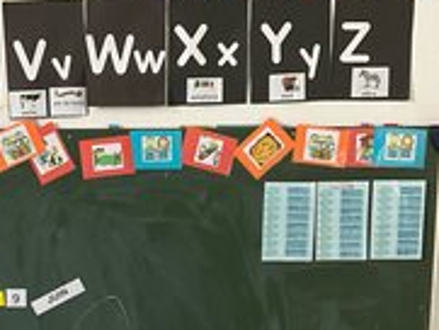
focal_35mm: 64
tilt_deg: -9.2
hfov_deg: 29.3
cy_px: 291
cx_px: 68
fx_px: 812
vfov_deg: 22.5
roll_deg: -0.2
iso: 160
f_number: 1.8
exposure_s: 1/60
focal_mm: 3
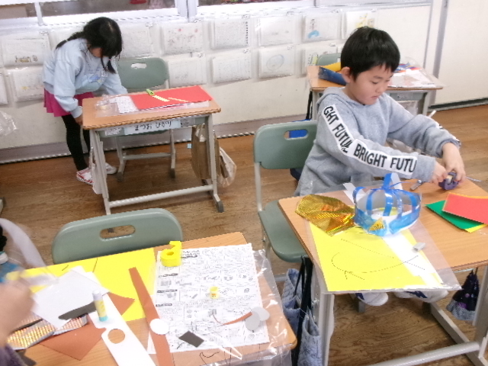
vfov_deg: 39.7
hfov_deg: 51.4
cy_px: 183
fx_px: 508
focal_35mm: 36
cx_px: 244
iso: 361
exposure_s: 1/34
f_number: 4.5
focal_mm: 6.4
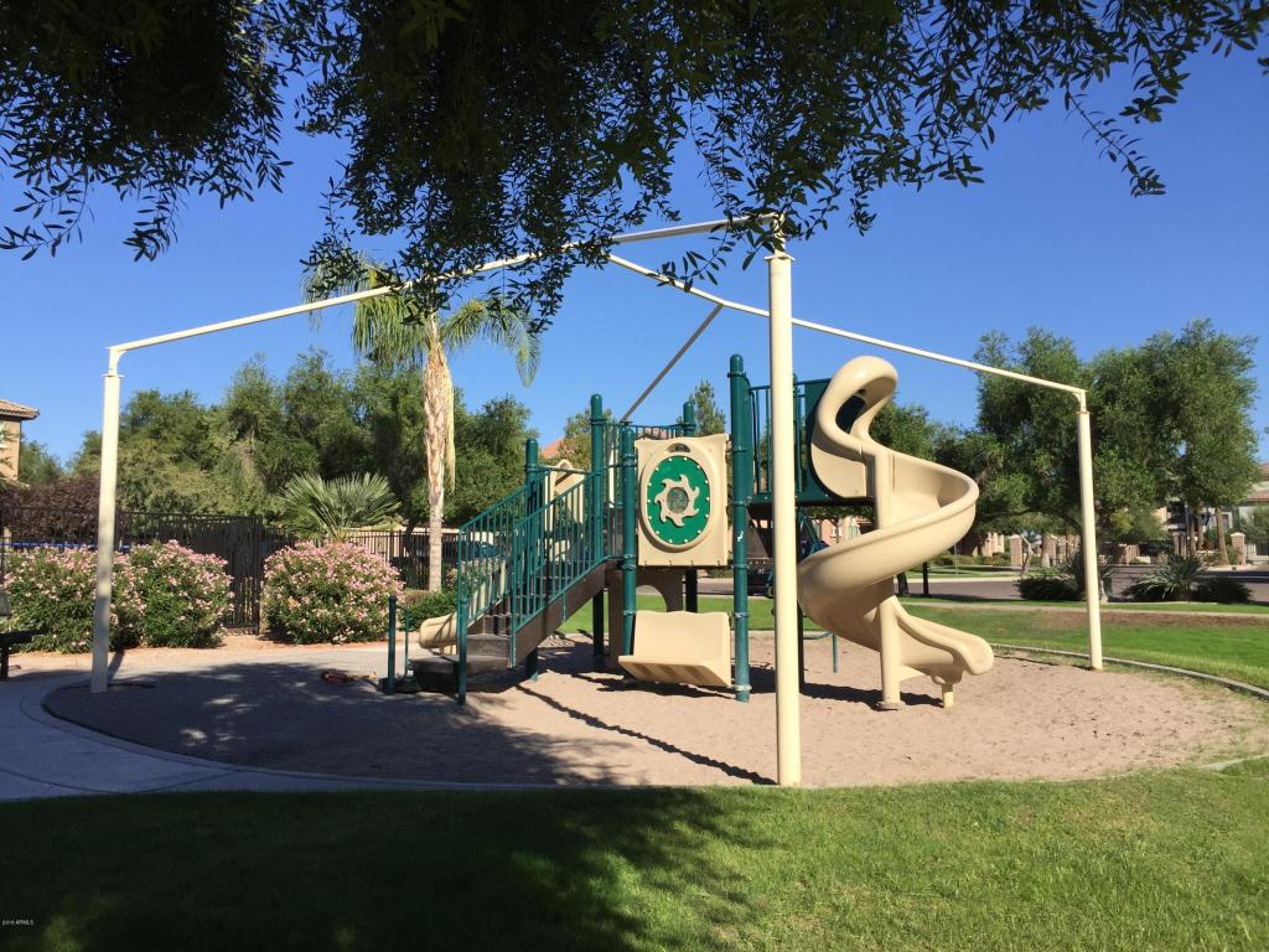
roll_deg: -0.8
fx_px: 1063
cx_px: 634
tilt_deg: +5.1
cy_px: 476
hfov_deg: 61.7
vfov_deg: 48.2
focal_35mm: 29
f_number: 2.2
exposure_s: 1/1980
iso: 32
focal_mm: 4.15
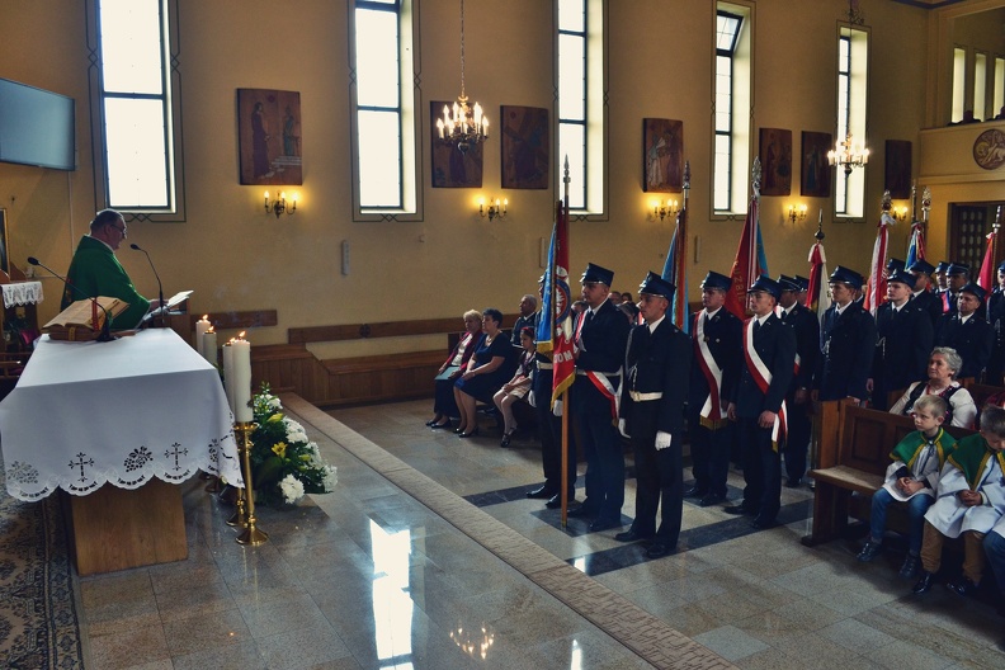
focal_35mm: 27
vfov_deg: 47.9
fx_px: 754
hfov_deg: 67.4
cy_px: 335
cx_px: 502
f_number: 5.6
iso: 800
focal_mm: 18
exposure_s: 1/60
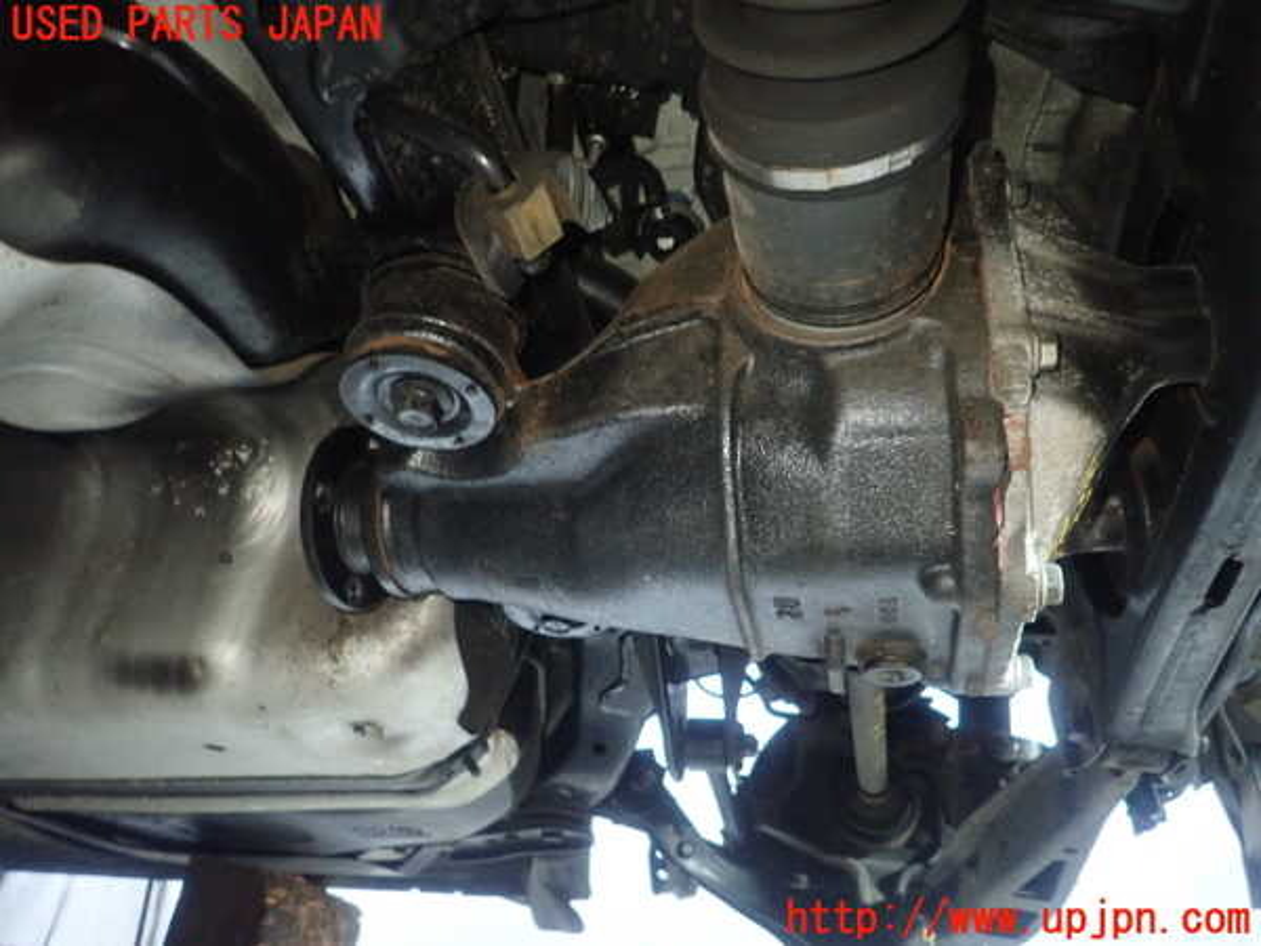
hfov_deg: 69.4
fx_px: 911
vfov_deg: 54.9
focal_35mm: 25
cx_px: 630
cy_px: 473
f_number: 2
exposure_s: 1/20
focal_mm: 4.5
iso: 800
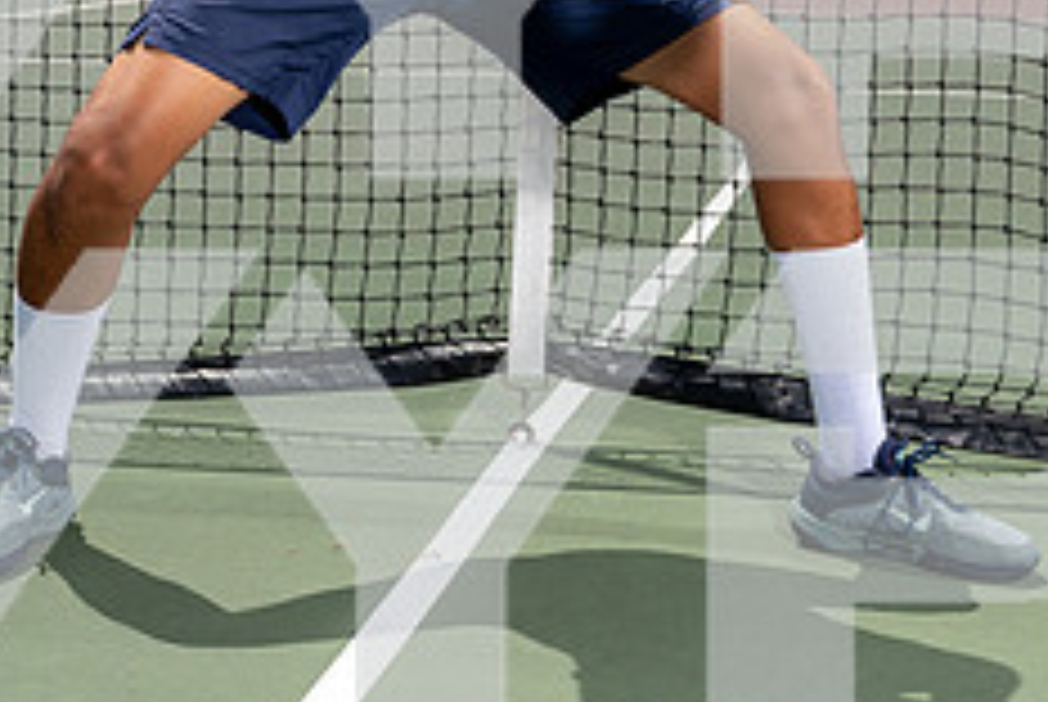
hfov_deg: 23.3
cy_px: -56
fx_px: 2536
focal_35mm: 87
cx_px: 634
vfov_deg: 15.4
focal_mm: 35
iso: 250
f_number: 6.3
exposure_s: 1/1250
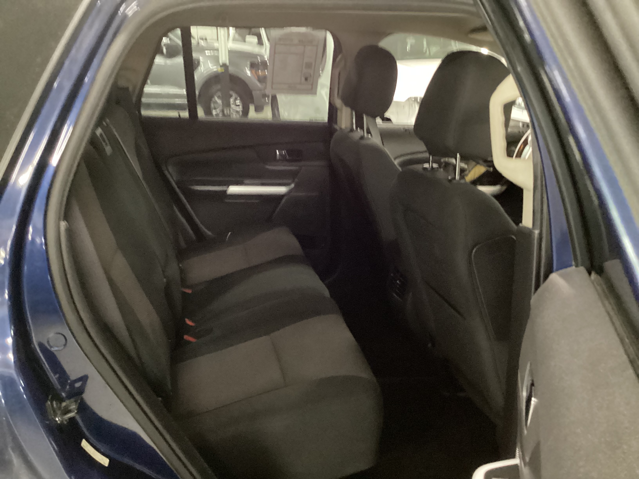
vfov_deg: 45.4
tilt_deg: -21.1
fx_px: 572
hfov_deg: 58.4
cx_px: 320
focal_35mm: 31
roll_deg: -1.5
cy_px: 240
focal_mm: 3.3
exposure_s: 1/17
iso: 800
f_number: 2.4
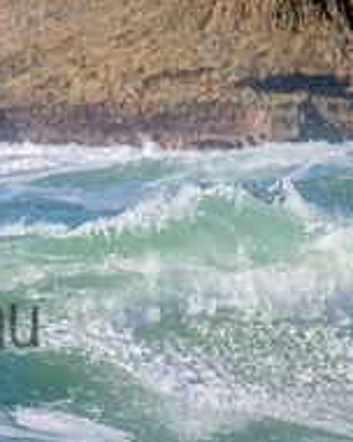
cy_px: 294
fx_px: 29945
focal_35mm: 2293
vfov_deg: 0.8
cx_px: -207
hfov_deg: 0.7
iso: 1250
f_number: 11
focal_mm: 800
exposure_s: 1/2000
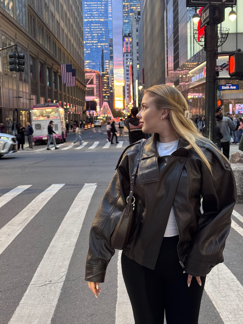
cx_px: 128
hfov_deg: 27.0
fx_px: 505
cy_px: 143
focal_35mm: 54
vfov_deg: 35.5
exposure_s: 1/60
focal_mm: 6.76
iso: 250
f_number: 1.78
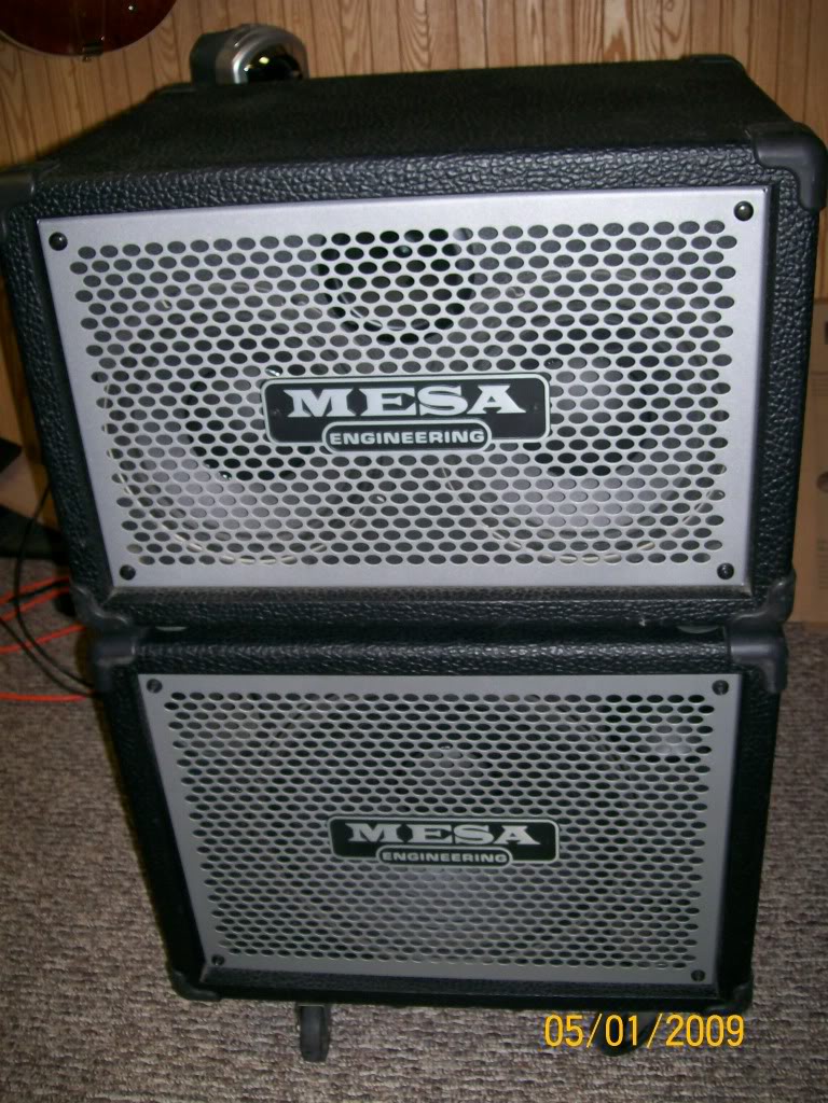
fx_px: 1148
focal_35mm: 36
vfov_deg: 51.4
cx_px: 414
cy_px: 552
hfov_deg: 39.7
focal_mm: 6
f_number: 2.7
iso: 80
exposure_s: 1/64
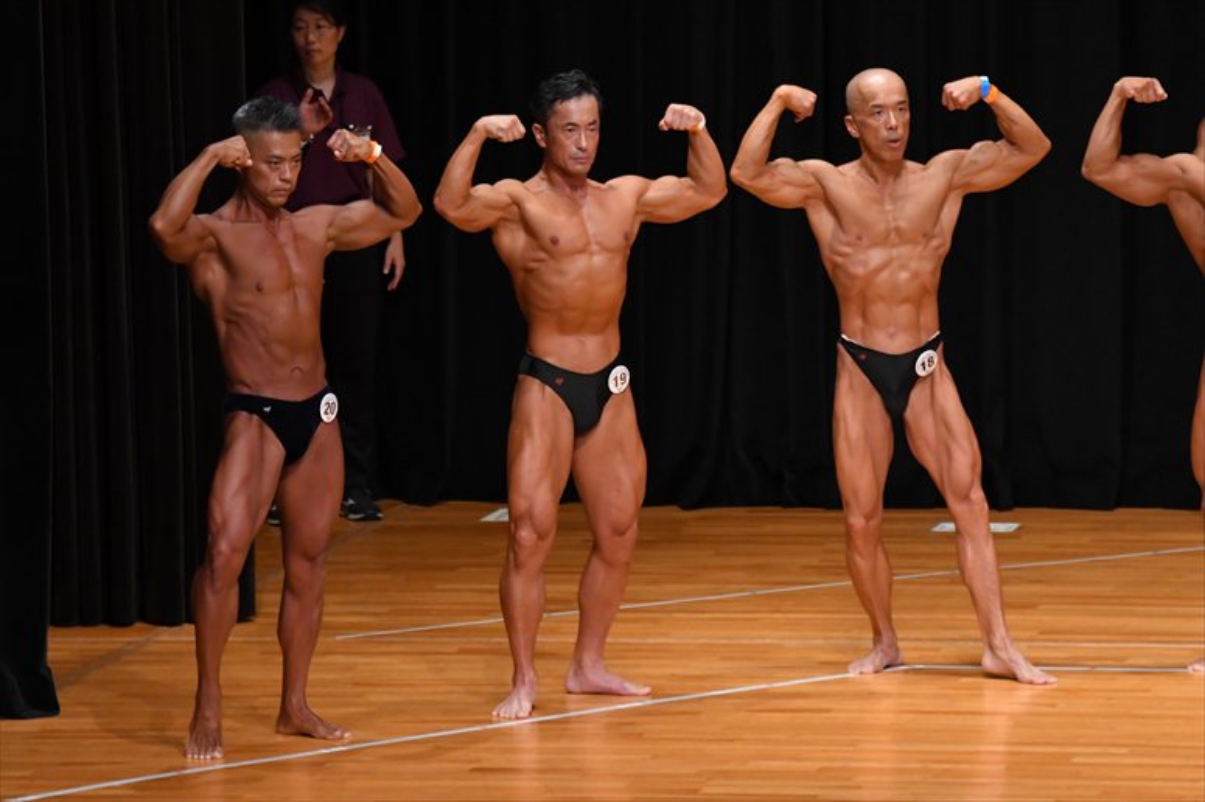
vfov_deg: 5.4
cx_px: 602
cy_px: 401
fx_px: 8531
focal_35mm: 255
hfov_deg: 8.1
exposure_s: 1/400
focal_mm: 170
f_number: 5.6
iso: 4000
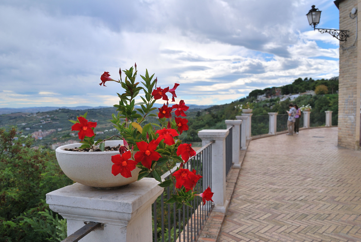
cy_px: 121
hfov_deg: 67.3
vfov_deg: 48.1
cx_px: 180
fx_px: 271
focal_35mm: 27
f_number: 6.3
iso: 100
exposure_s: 1/500
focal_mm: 18
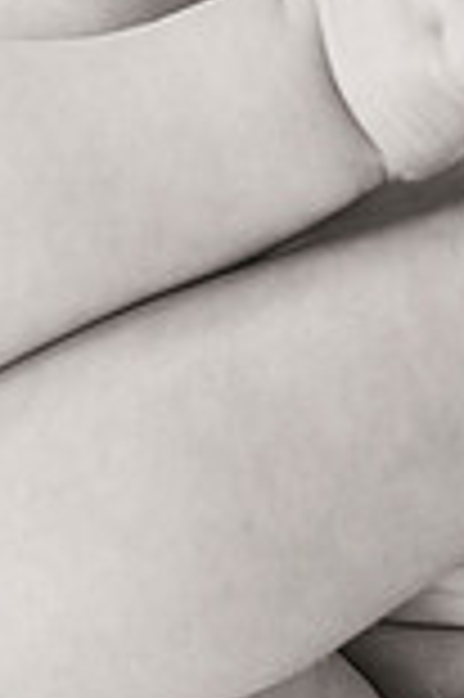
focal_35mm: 174
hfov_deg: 7.8
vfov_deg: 11.7
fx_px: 3371
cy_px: -63
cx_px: 446
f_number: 4.5
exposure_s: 1/250
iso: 1000
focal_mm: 60
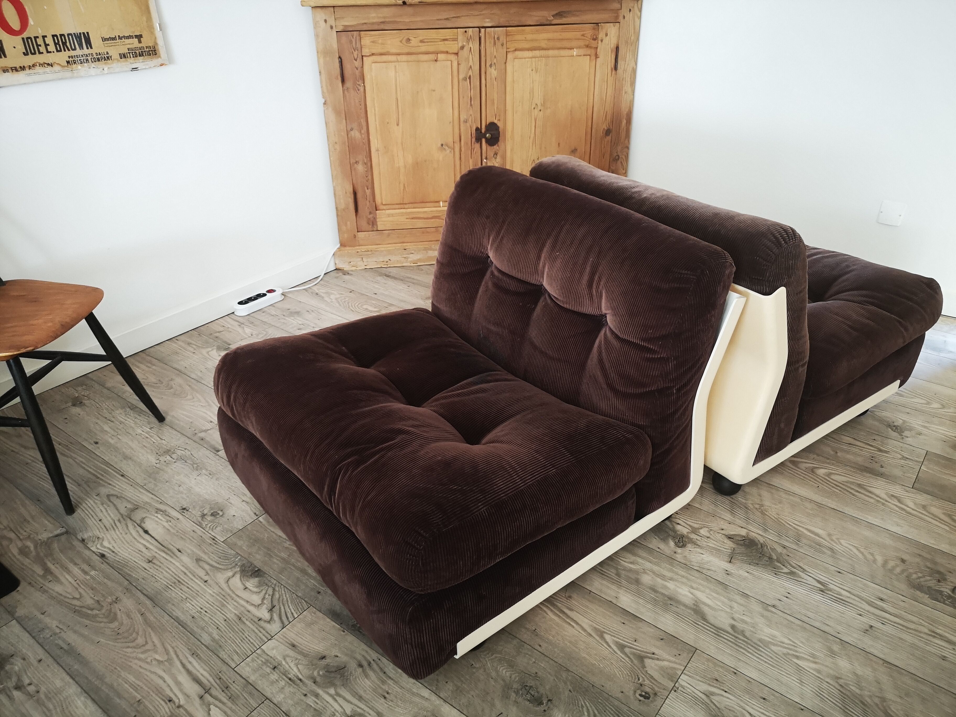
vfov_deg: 51.4
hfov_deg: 65.3
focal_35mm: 27
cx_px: 478
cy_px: 358
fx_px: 746
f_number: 1.8
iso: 320
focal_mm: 5.58
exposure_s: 1/30
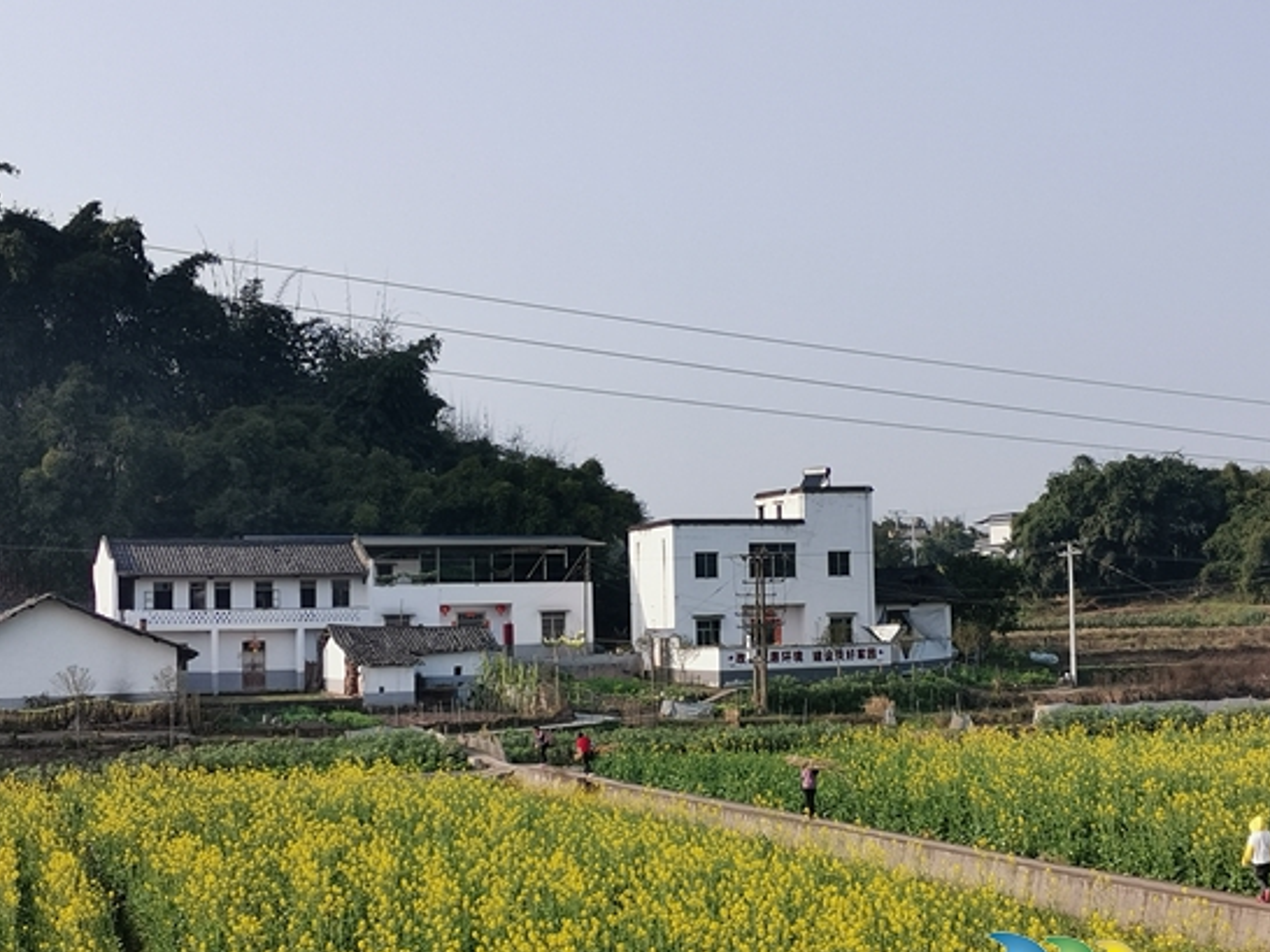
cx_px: 707
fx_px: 2237
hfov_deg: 31.7
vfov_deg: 24.0
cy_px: 542
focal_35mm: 61
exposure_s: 1/978
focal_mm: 4.75
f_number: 1.8
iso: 50
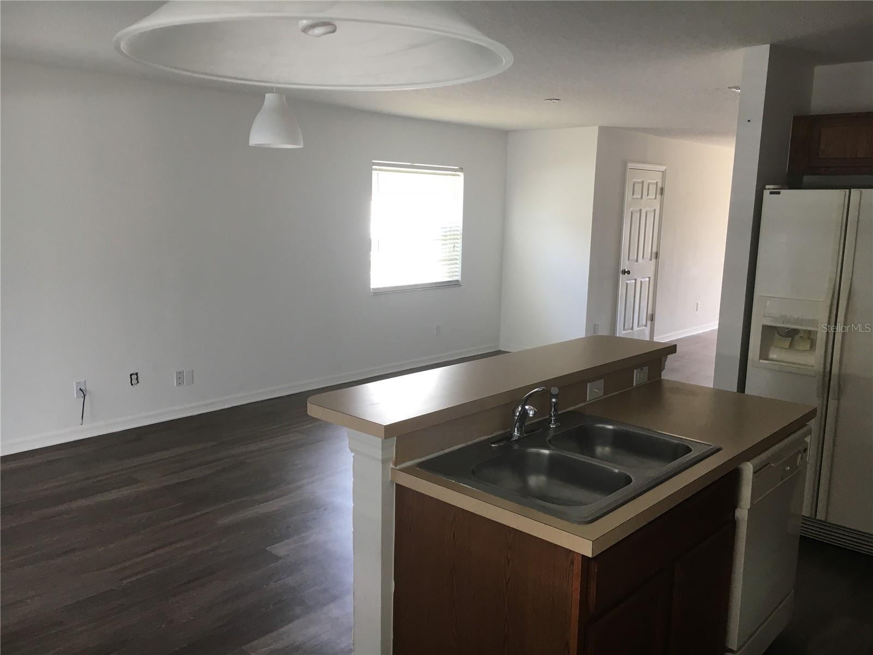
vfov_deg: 48.2
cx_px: 436
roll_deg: -1.6
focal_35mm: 29
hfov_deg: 61.7
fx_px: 731
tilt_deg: -10.3
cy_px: 328
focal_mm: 4.15
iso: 25
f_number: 2.2
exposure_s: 1/30
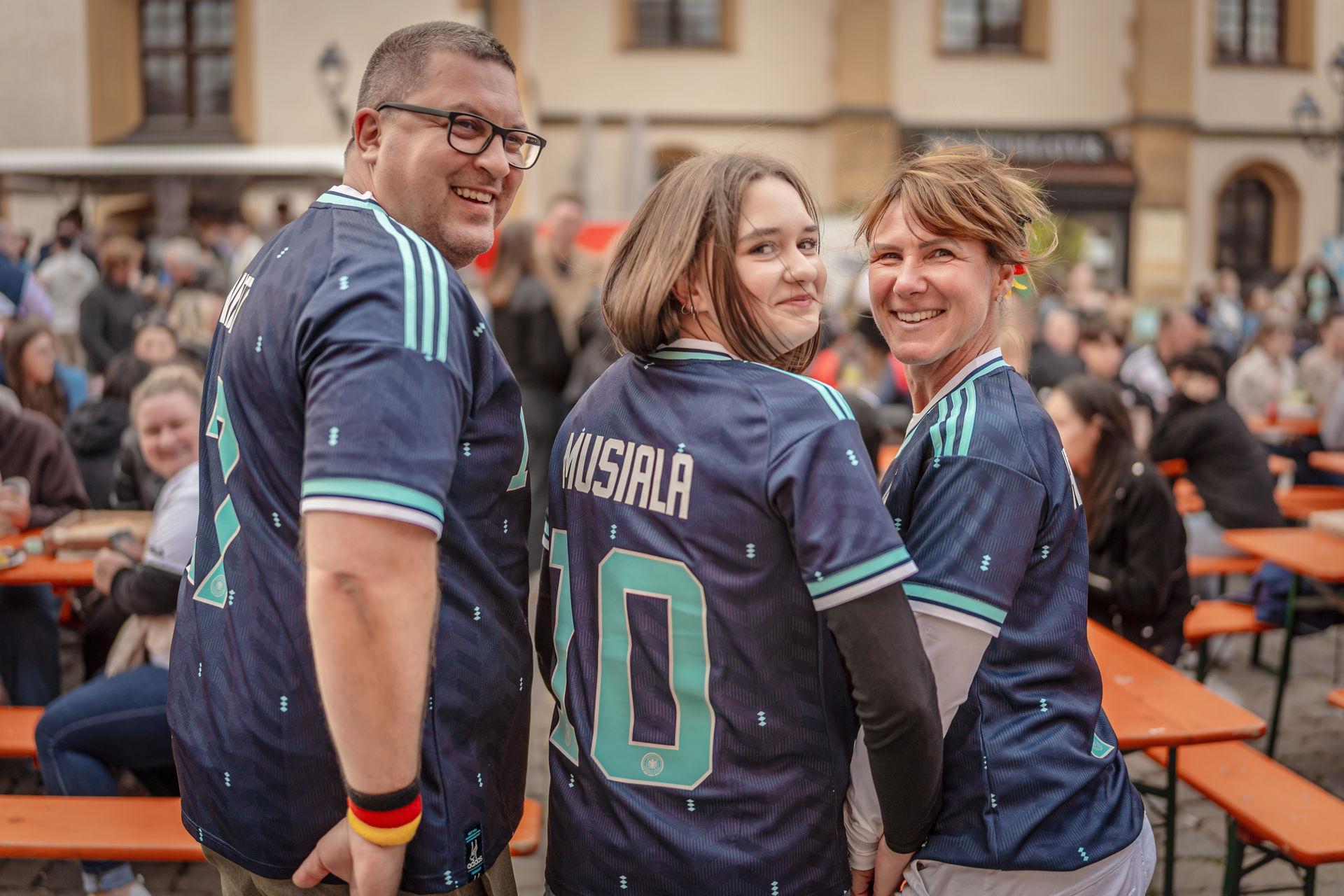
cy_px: 448
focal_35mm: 35
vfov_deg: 37.9
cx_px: 672
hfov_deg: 54.4
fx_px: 1307
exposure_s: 1/500
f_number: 1.2
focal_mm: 35
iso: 125
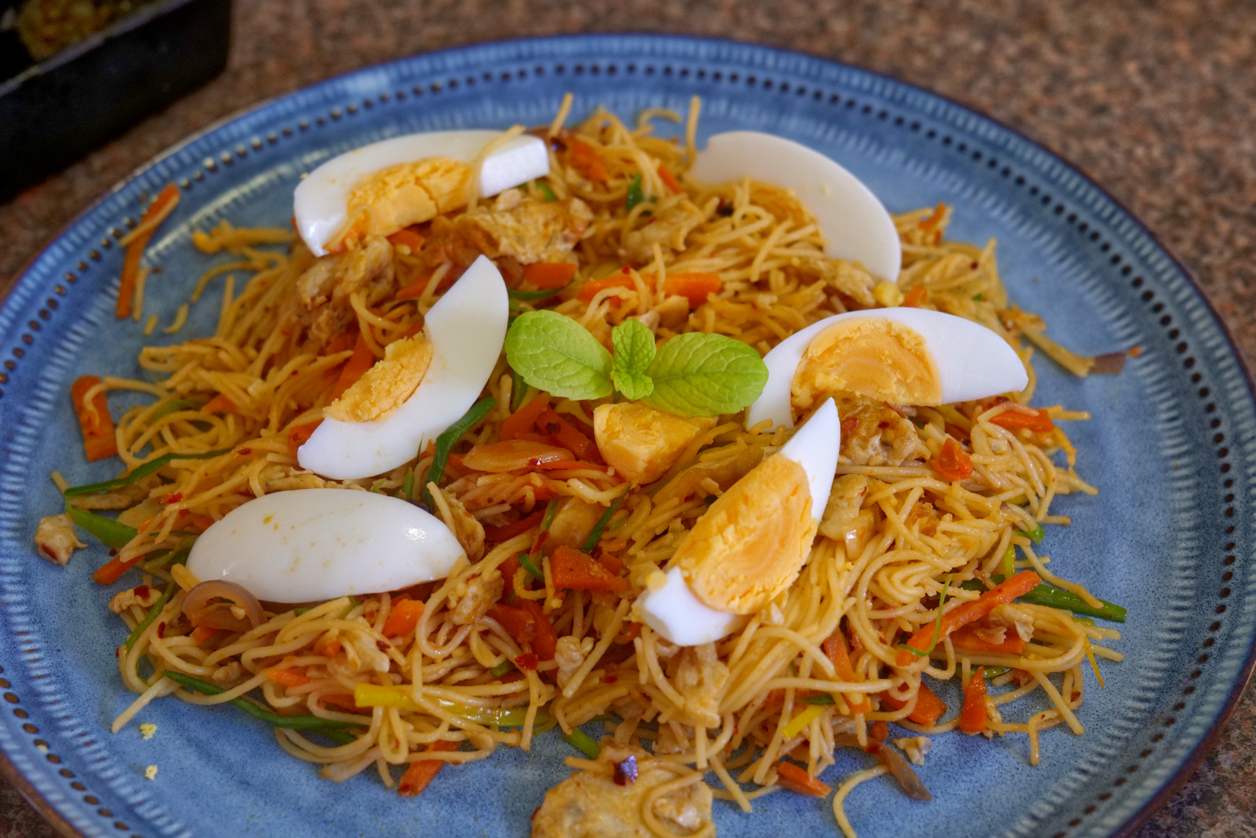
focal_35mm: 60
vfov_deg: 22.6
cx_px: 628
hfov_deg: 33.4
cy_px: 419
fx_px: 2093
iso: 3200
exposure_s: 1/60
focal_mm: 60
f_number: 7.1
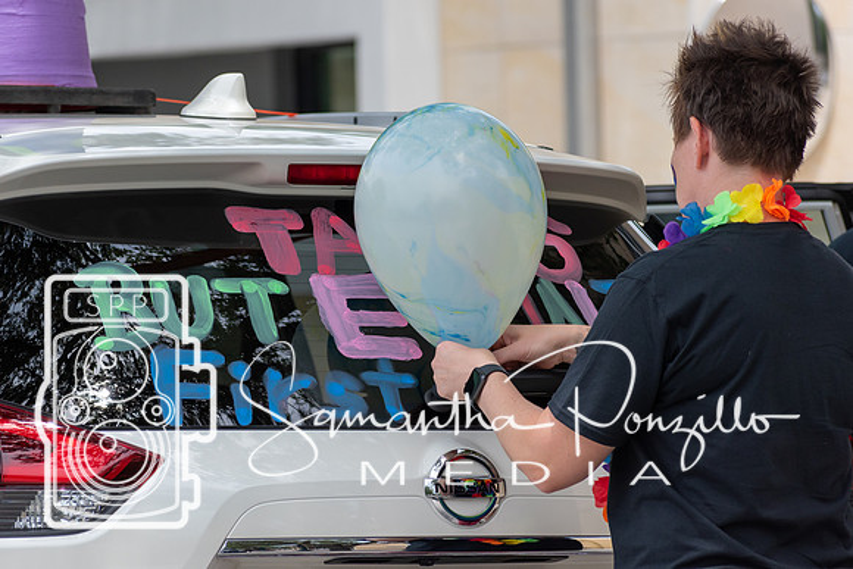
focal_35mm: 278
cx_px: 399
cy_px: 317
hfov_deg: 7.4
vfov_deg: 4.9
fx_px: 6597
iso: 360
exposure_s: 1/2000
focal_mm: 165
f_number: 5.6
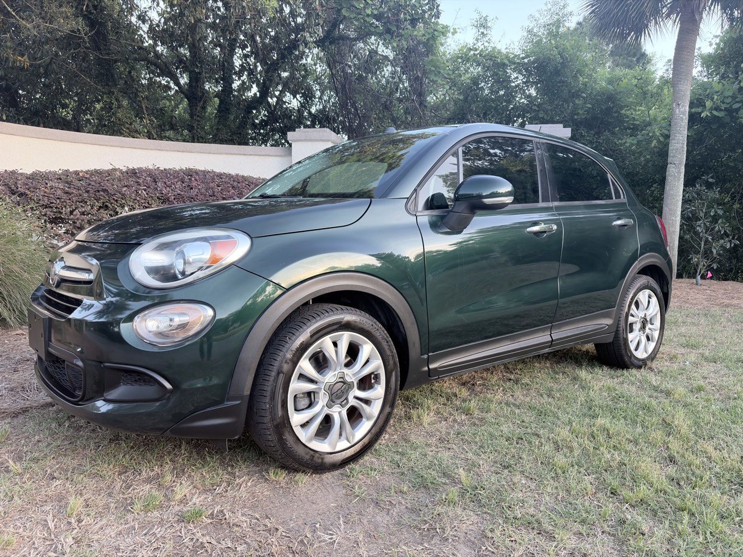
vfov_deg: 53.1
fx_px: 558
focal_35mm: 26
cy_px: 278
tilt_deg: -4.5
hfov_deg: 67.3
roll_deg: -1.9
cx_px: 372
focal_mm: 5.96
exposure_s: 1/144
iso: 80
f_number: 1.6
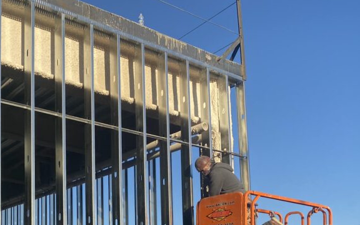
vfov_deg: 24.9
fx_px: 481
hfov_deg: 39.5
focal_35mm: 49
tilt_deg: +7.3
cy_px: 235
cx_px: 72
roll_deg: -0.4
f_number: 1.8
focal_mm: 4.25
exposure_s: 1/1901
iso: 32
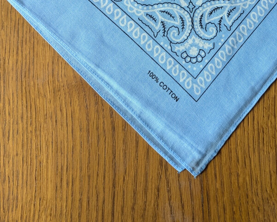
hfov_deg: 36.9
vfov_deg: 28.9
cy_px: 17
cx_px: 185
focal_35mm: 50
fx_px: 410
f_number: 1.85
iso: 151
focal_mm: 6.81
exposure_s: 1/90.7
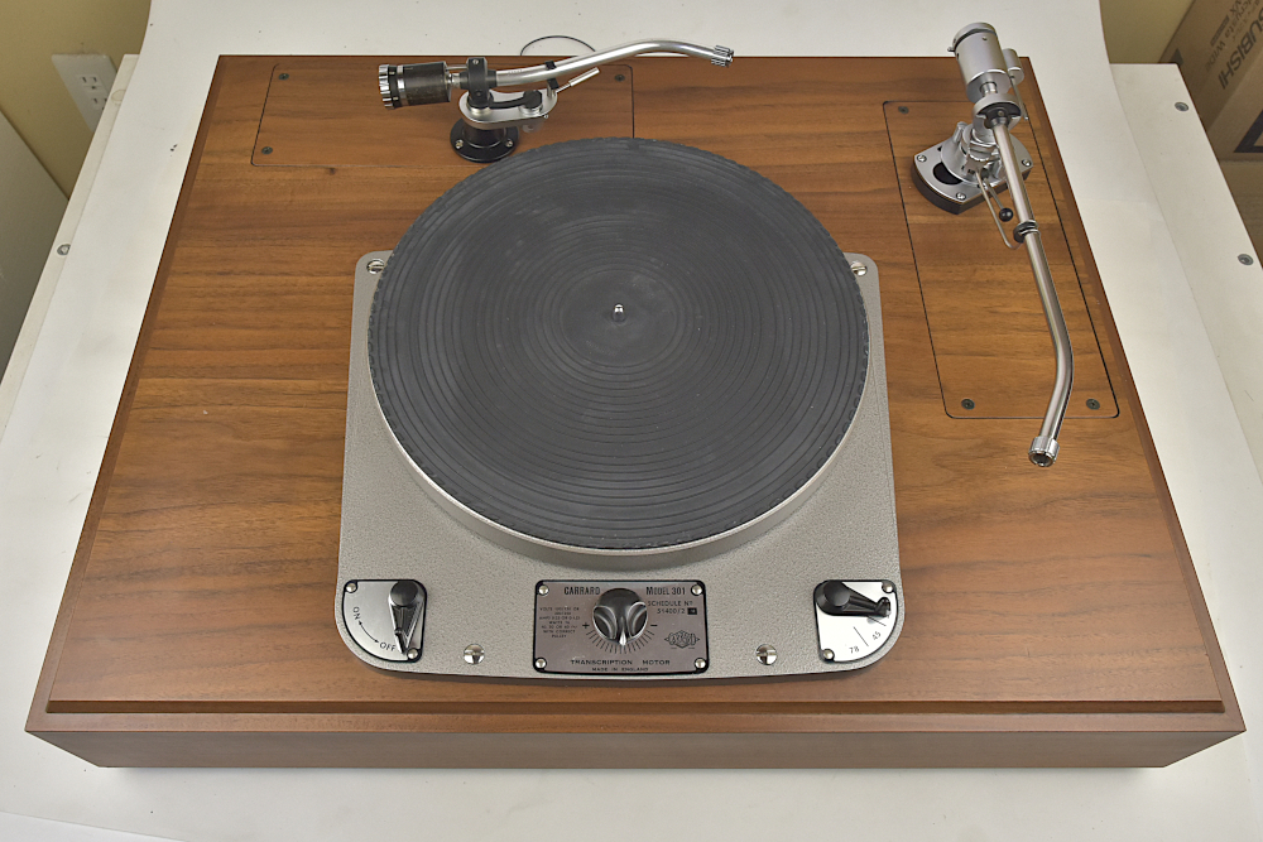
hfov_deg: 73.7
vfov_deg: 53.1
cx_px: 632
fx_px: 842
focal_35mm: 24
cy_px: 421
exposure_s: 1/100
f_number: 7.1
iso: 1600
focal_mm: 16
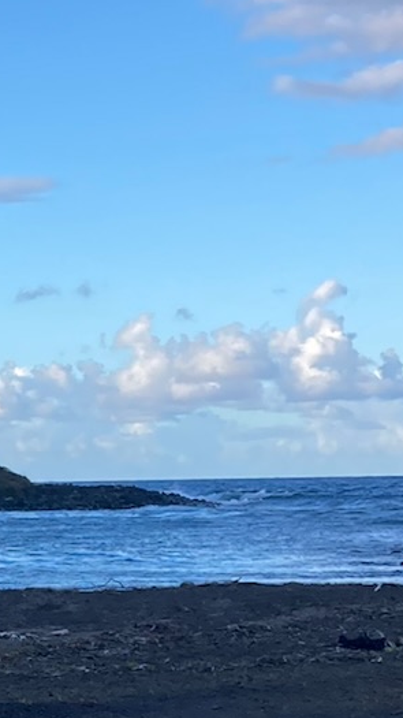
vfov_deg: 17.8
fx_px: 2262
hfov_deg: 9.6
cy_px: 626
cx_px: -342
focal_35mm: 119
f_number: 1.8
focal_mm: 3.99
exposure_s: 1/704
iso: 20
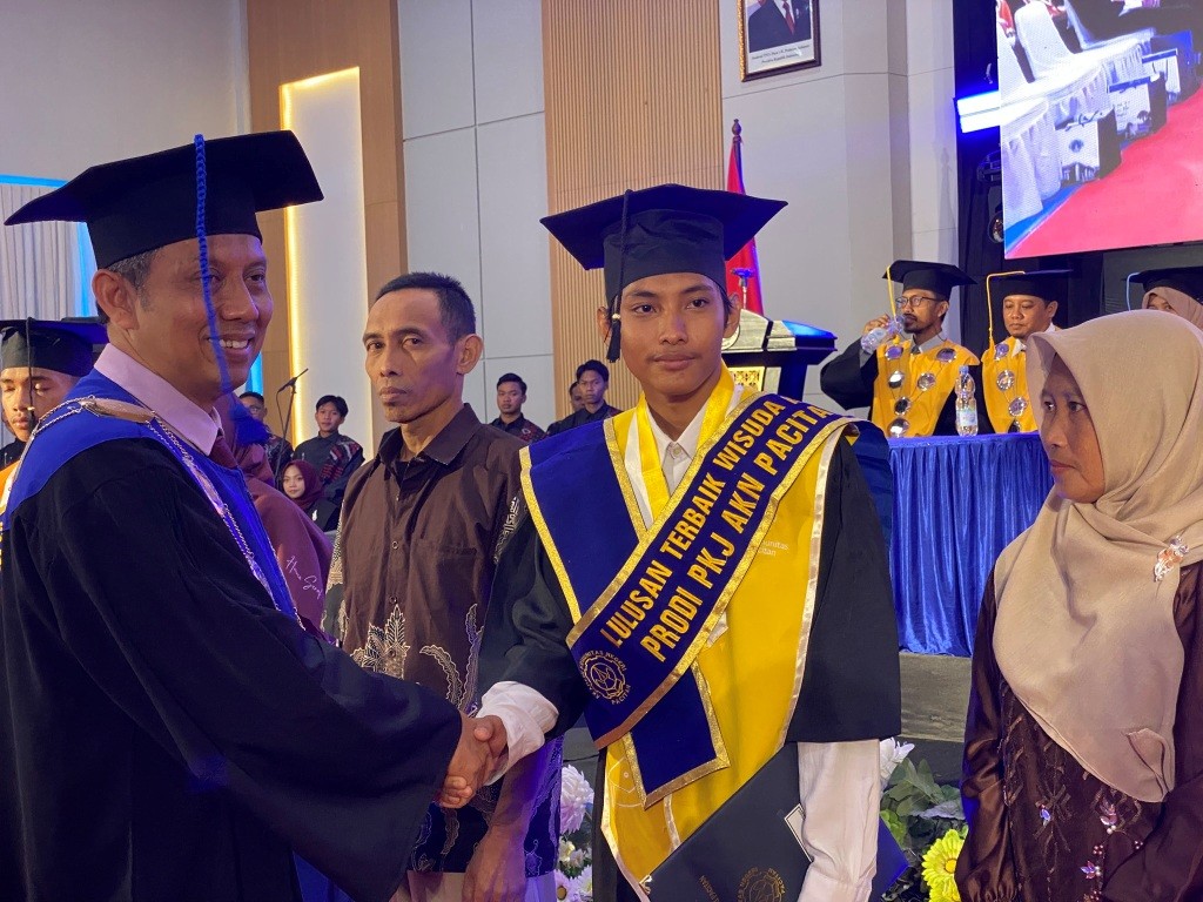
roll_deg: +2.2
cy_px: 451
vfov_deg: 28.0
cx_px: 602
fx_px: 1807
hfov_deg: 36.8
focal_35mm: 52
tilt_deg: -0.2
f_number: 2
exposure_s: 1/50
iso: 250
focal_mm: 6
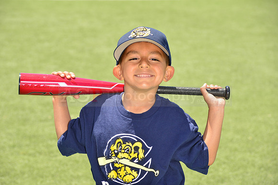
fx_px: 1313
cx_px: 139
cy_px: 92
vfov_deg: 8.1
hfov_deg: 12.1
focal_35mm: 170
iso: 250
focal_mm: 170
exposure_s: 1/250
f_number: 11
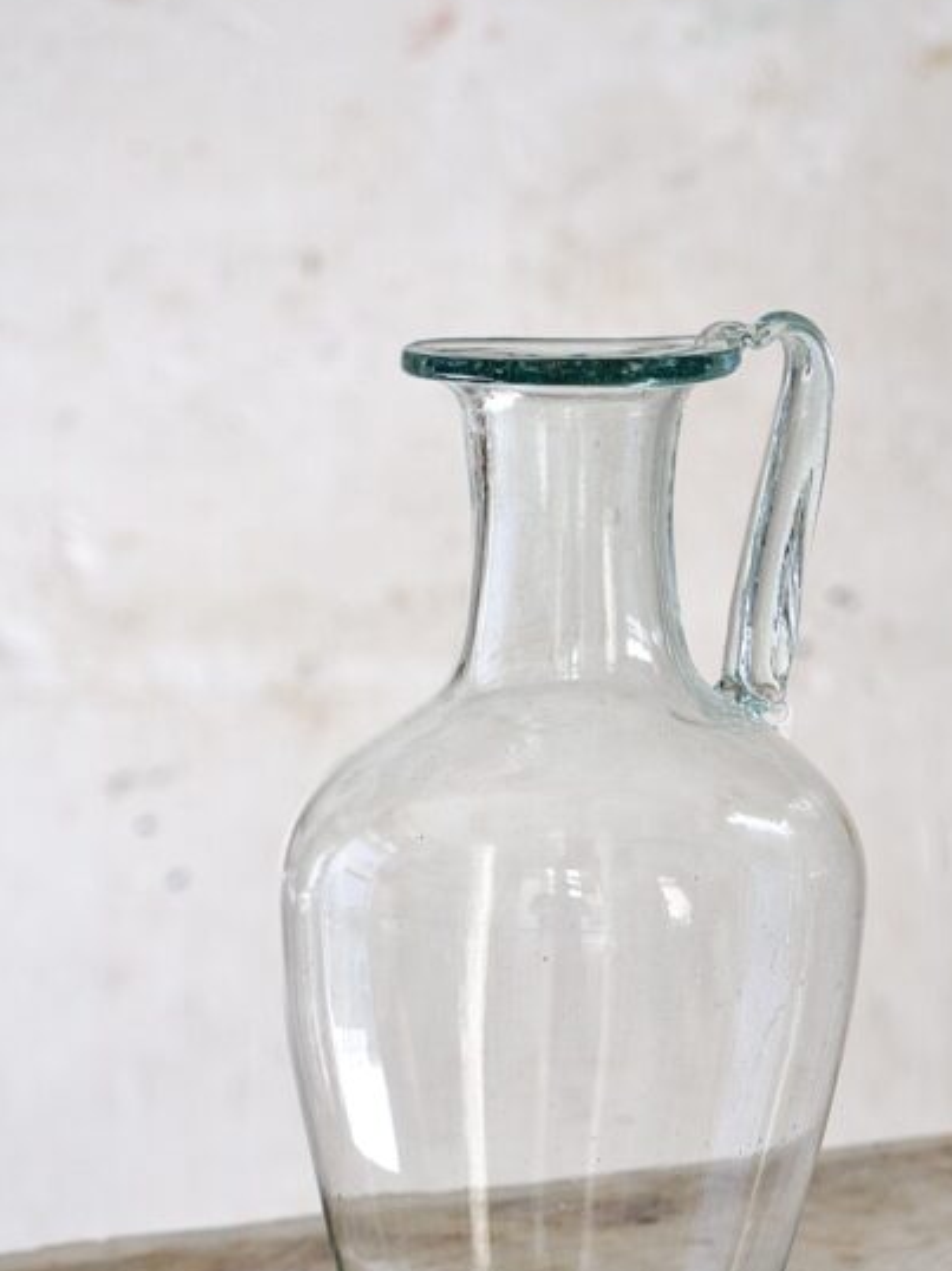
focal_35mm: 119
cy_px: 872
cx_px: 591
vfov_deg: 16.5
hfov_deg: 12.4
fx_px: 4367
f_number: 3.9
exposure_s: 1/200
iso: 200
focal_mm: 40
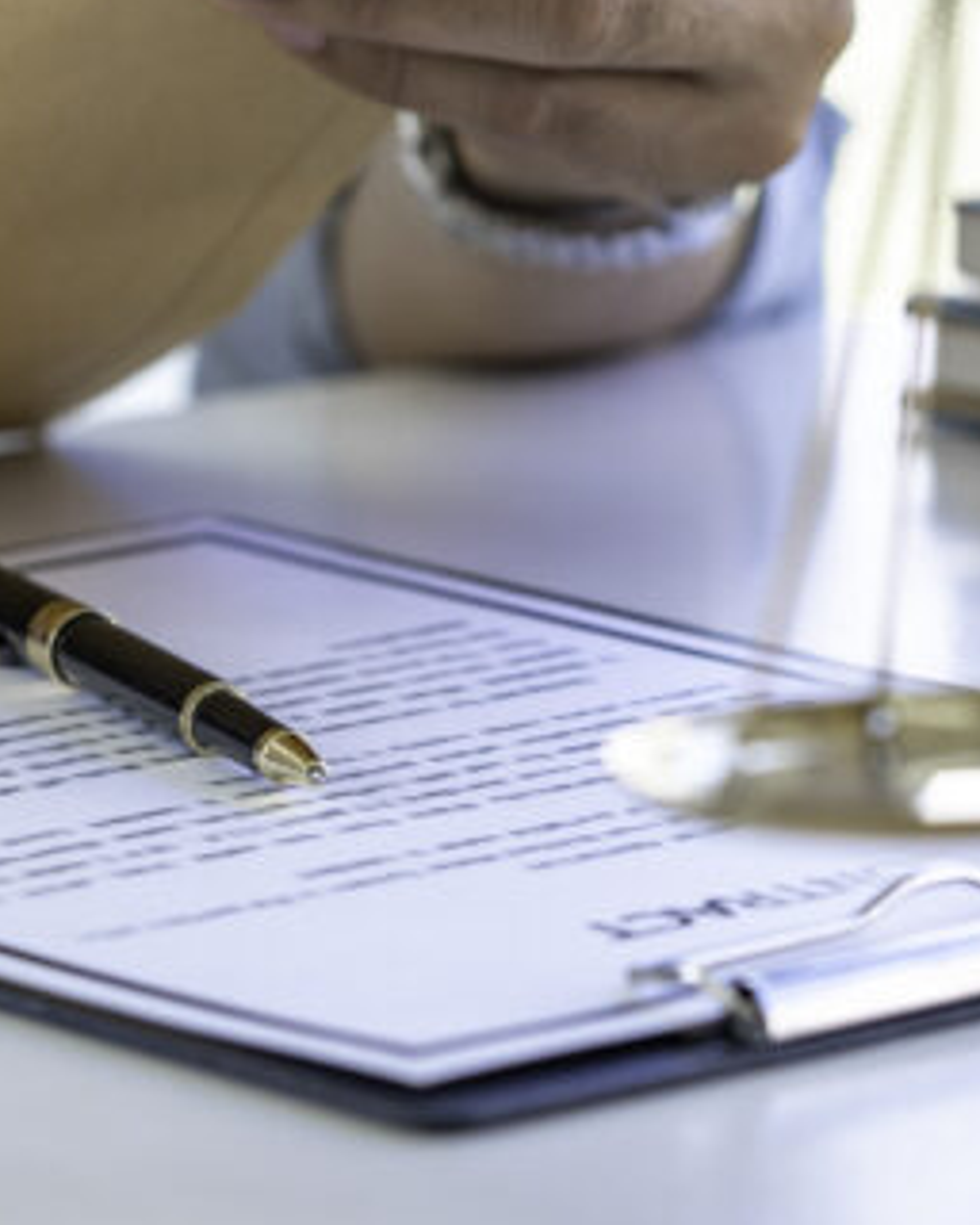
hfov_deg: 6.1
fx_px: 9245
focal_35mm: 255
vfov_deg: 7.6
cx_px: 448
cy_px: 94
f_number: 3.2
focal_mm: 85
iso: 100
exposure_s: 1/100
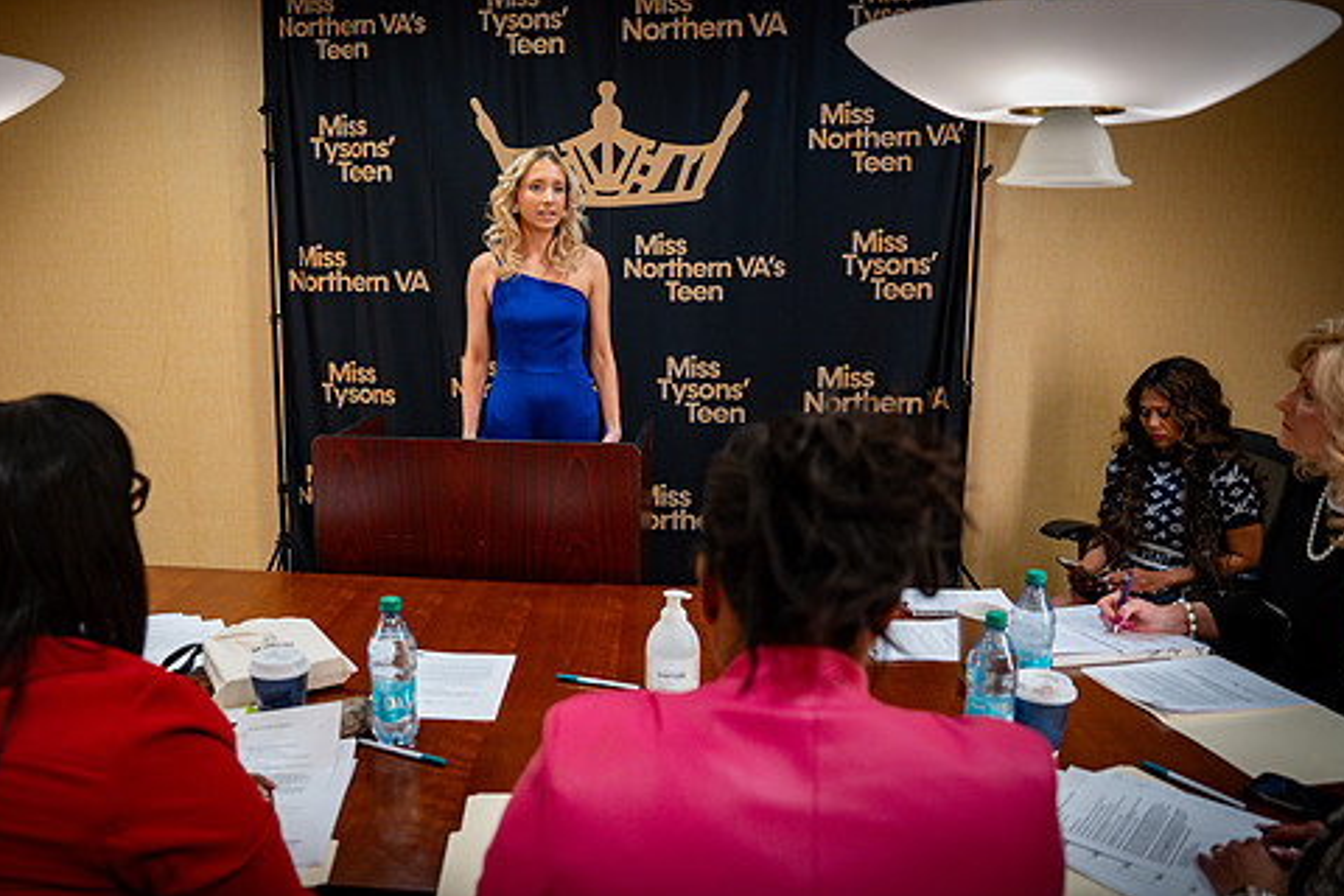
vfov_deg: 45.0
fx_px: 1083
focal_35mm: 29
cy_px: 447
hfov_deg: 63.3
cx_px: 560
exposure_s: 1/125
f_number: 2.8
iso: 800
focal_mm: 24
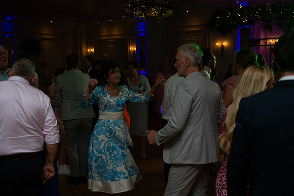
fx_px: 359
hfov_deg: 44.5
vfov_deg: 30.5
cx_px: 147
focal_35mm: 44
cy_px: 98
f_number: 3.5
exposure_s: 1/160
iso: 640
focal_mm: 44
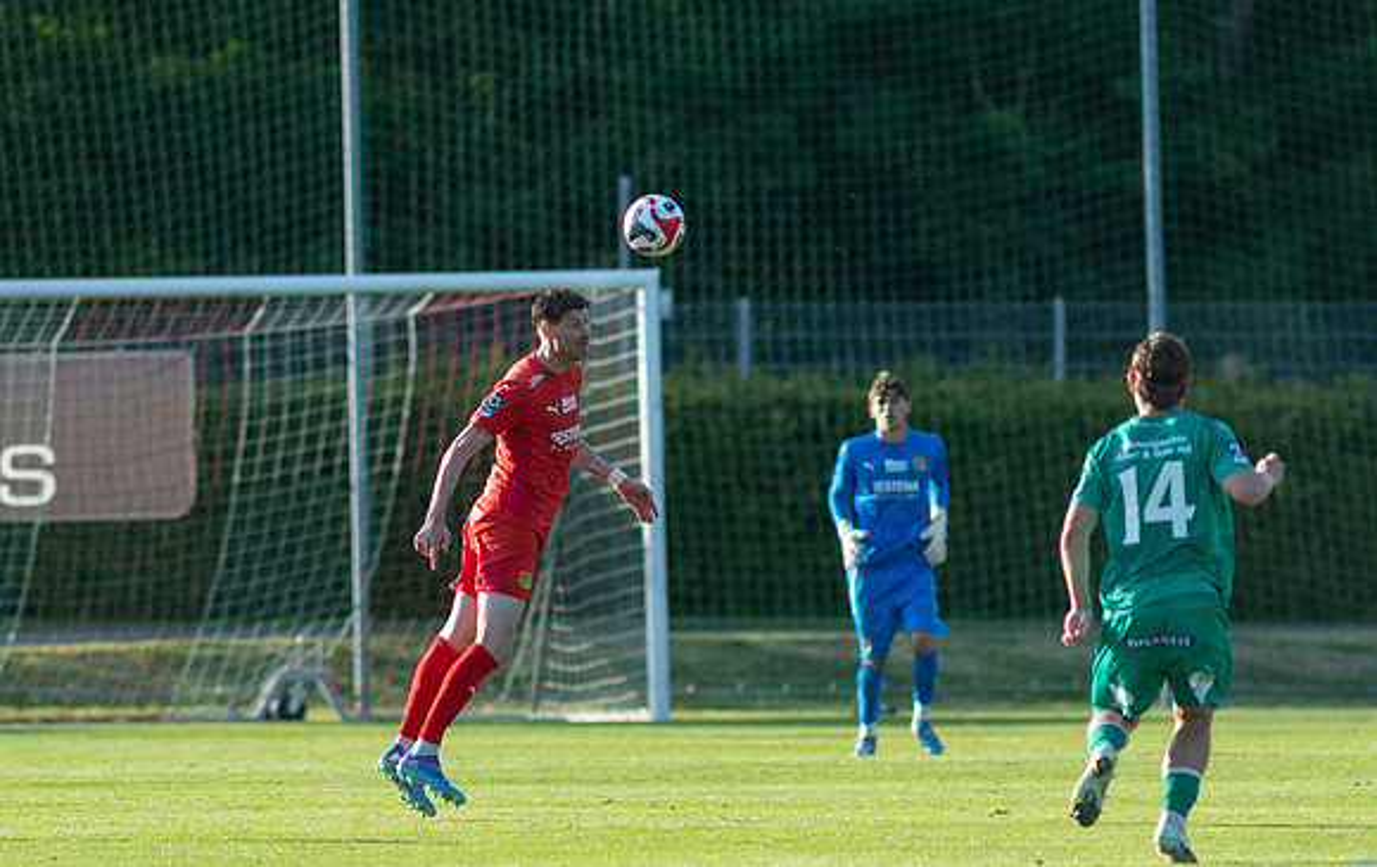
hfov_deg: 3.8
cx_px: 549
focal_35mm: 550
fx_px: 20688
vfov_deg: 2.4
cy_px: 551
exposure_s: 1/1600
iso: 280
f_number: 3.2
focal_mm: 300
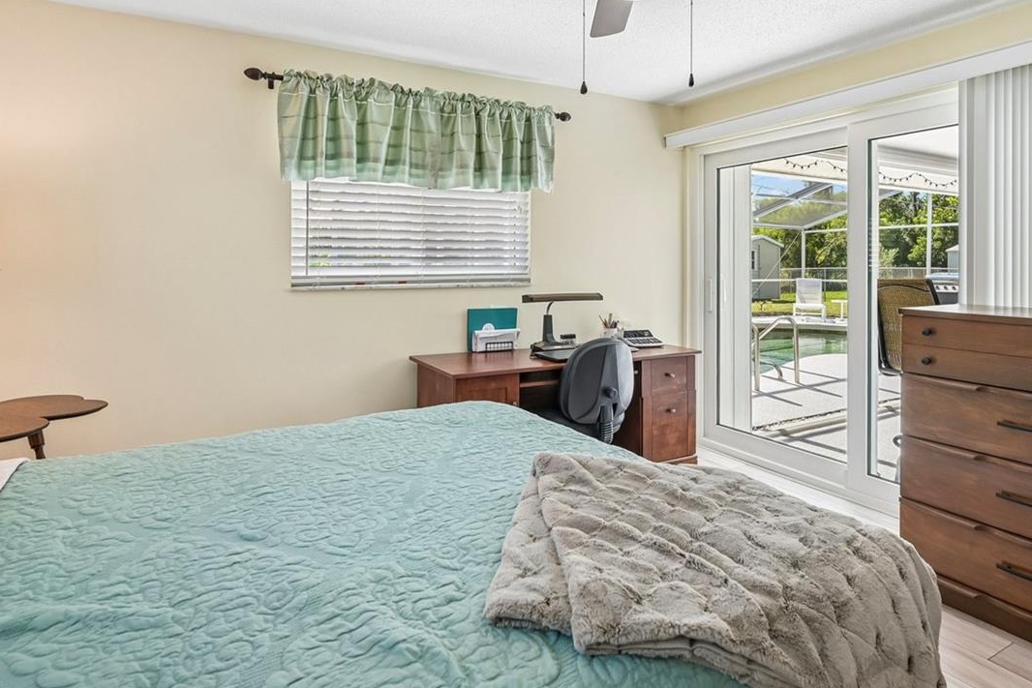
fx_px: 602
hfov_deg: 81.1
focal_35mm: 21
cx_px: 544
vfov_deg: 58.5
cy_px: 246
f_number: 8
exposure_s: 1/125
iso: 400
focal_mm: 14
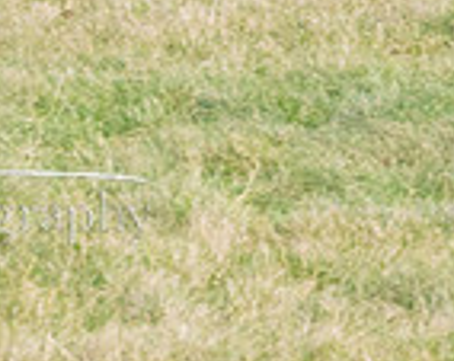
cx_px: -278
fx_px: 8072
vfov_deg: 2.6
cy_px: -227
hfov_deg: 3.2
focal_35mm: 602
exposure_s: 1/1000
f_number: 5
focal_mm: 70
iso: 400
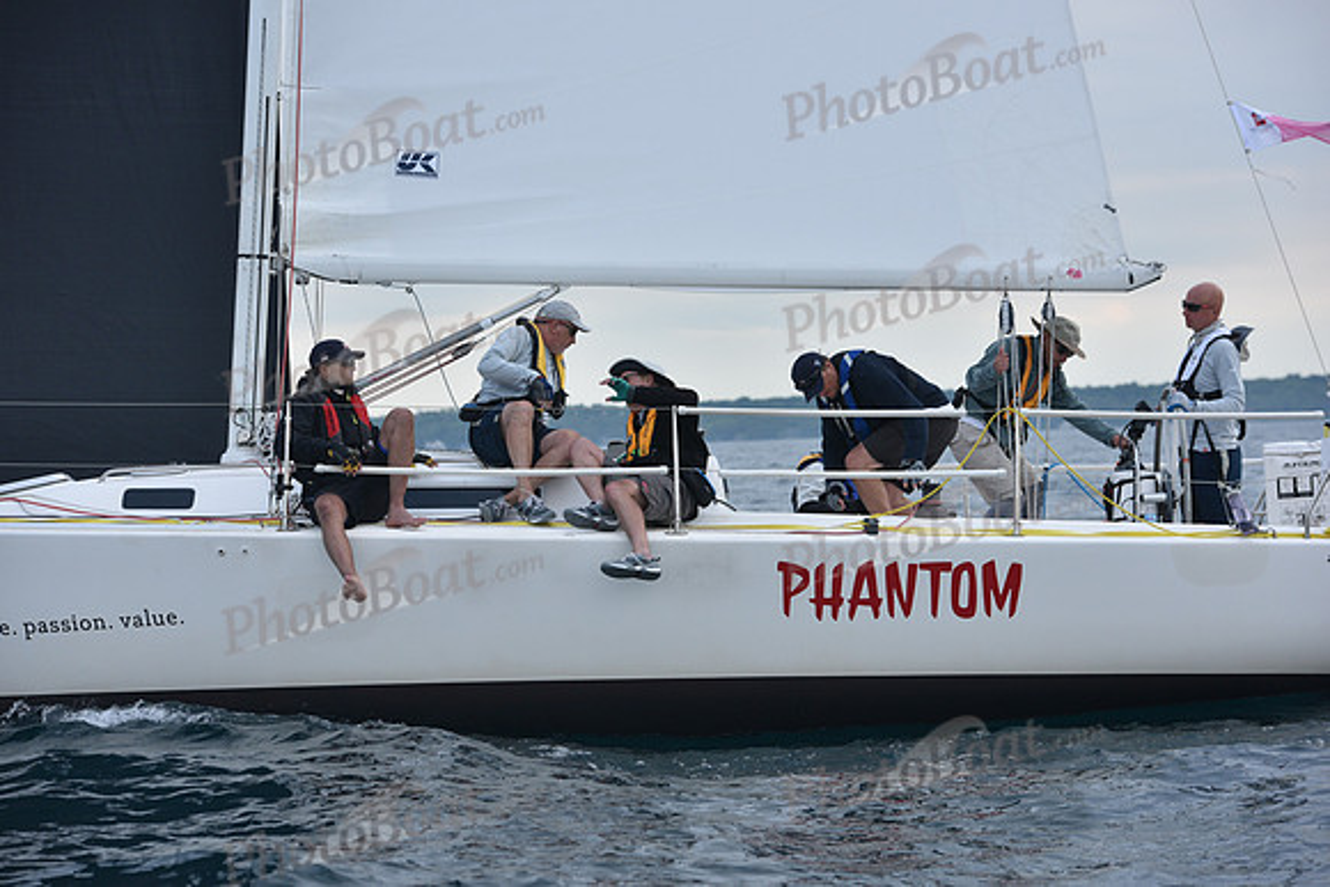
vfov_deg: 11.8
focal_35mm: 116
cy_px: 444
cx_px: 665
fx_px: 4286
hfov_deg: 17.6
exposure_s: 1/800
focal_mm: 116
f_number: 5
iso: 400
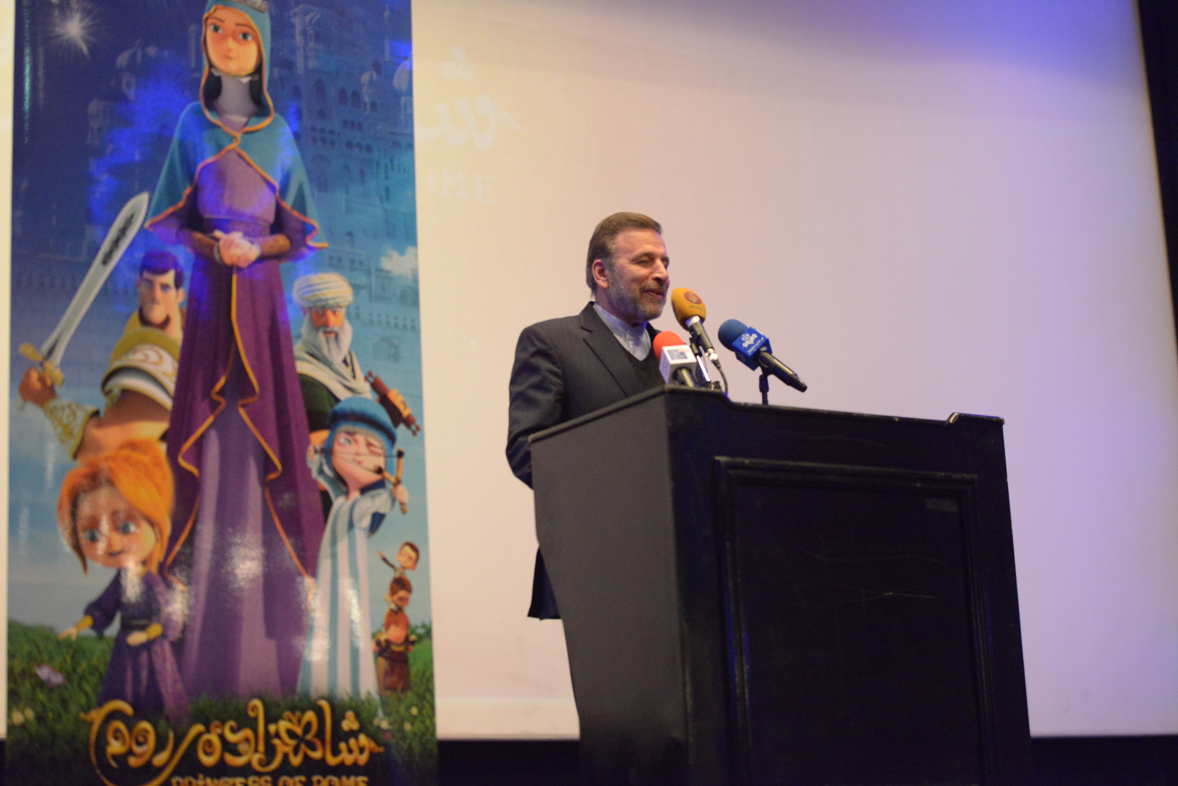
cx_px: 589
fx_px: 2290
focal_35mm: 70
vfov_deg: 19.5
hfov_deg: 28.8
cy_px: 393
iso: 6400
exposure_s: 1/80
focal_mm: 70
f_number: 2.8
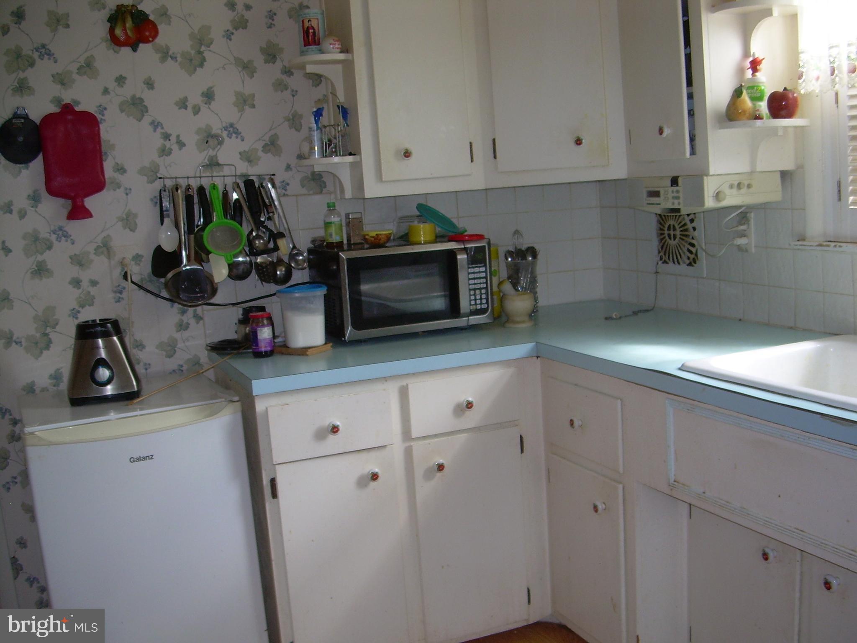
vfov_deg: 37.7
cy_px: 322
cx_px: 428
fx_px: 941
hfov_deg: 49.0
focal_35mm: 38
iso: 50
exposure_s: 1/30
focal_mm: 6.3
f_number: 2.8
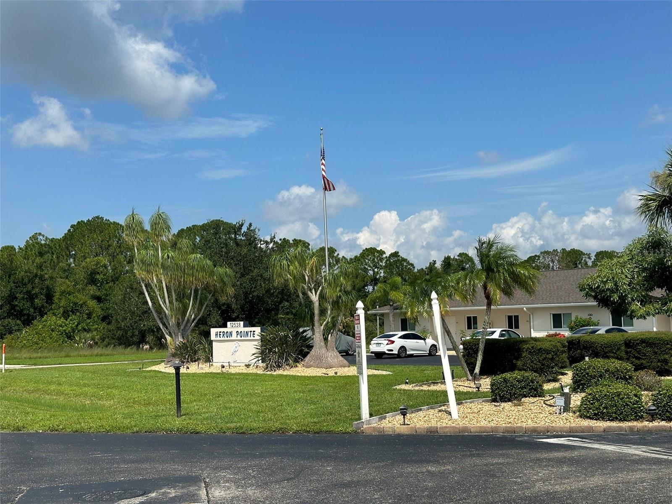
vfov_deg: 30.3
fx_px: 932
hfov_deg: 39.7
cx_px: 336
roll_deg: +1.0
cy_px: 252
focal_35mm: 48
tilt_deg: +5.7
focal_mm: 6.86
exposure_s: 1/5556
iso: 64
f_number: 1.78
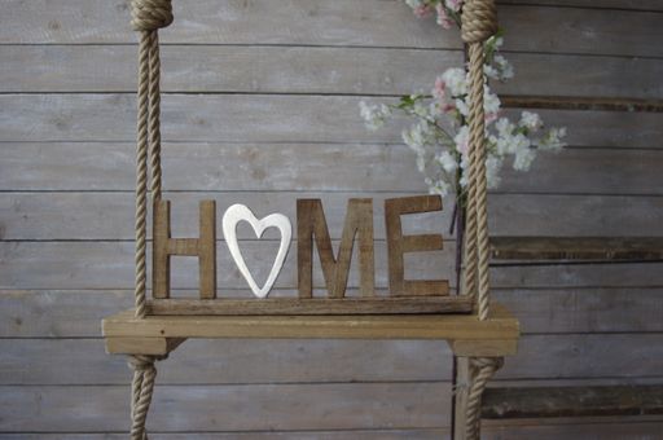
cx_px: 332
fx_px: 846
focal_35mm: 46
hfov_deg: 42.8
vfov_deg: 29.2
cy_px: 220
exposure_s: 1/60
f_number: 3.5
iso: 400
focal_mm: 31
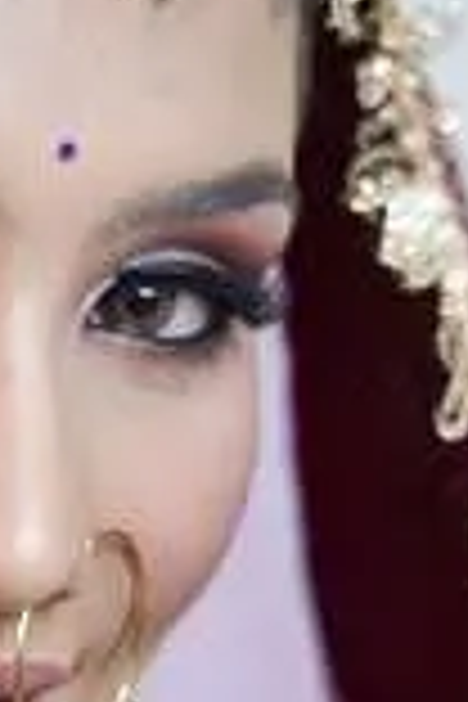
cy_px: 1260
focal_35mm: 257
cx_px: -137
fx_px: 5011
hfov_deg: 5.3
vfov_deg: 7.8
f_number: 2.2
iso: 160
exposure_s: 1/160
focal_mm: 50
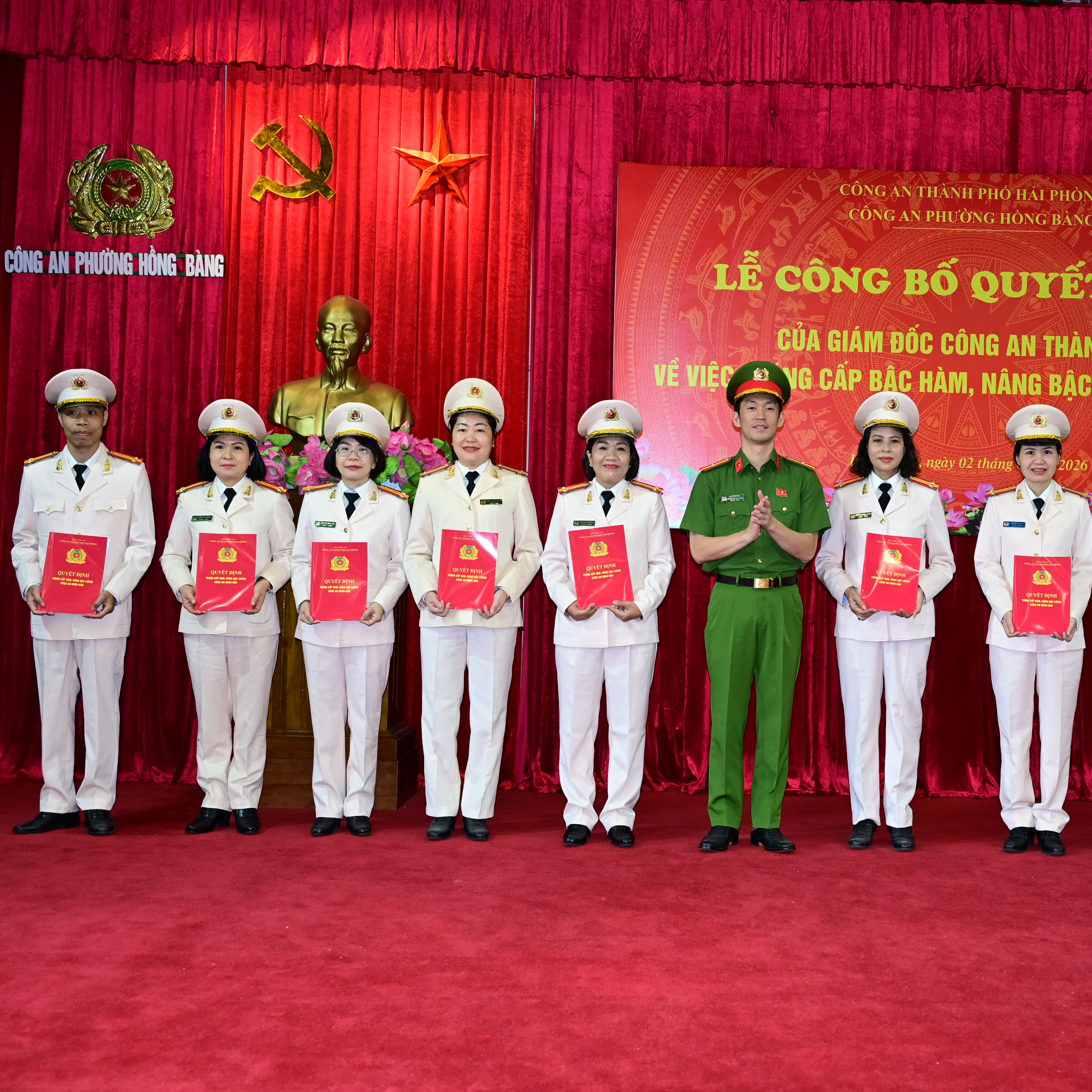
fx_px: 1463
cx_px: 696
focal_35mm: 41
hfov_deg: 40.6
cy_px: 545
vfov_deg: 40.9
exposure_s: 1/160
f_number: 4
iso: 1600
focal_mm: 32
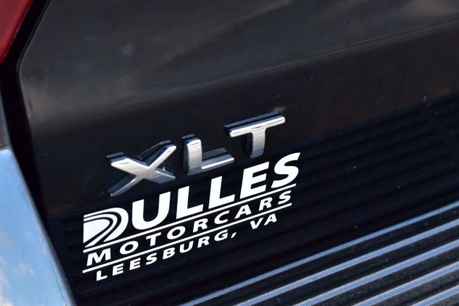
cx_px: 230
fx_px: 1051
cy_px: 153
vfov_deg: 16.5
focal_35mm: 82
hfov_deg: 24.6
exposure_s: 1/50
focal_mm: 55
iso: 400
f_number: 8
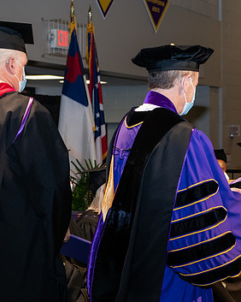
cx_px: 229
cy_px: 162
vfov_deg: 17.8
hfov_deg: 14.1
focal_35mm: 108
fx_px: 964
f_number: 6.3
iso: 1600
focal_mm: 70
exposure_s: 1/200
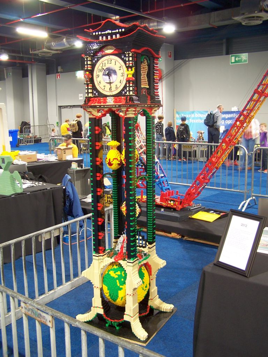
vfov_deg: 49.0
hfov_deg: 37.7
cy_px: 178
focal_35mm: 38
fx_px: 392
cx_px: 134
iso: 80
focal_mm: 6.3
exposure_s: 1/2
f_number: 2.8
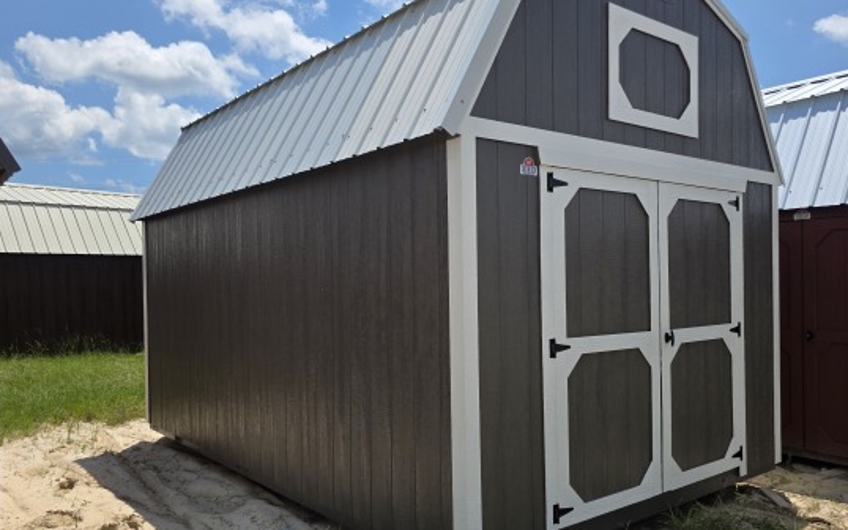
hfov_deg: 64.6
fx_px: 670
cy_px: 279
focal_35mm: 29
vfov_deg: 43.1
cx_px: 441
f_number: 1.7
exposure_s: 1/7333
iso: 80
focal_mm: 6.3
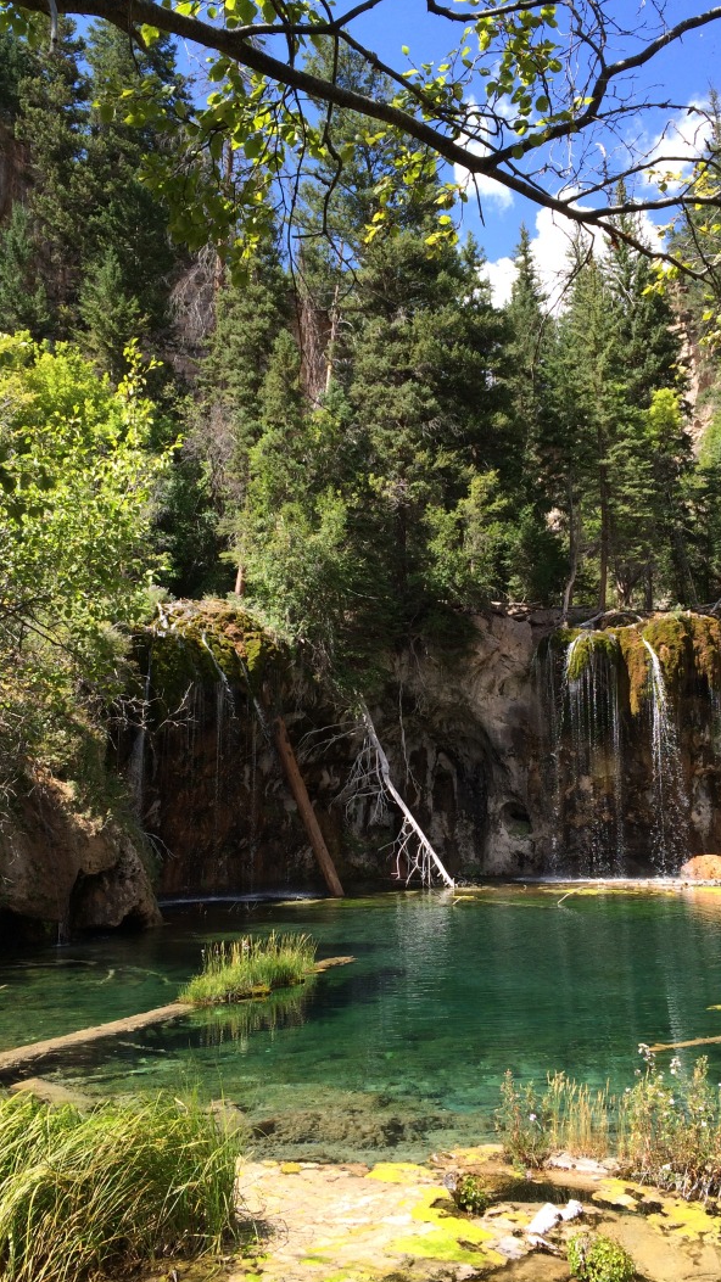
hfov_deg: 36.7
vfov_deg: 61.0
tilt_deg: +9.3
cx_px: 382
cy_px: 640
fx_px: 1088
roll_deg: +1.4
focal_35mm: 32
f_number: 2.2
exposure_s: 1/695
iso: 32
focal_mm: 4.15
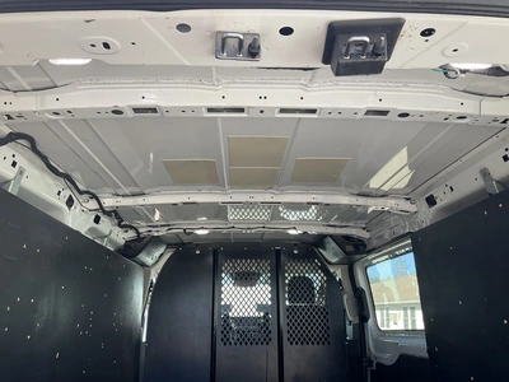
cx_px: 254
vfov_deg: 48.2
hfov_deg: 61.7
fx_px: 426
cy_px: 191
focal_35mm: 29
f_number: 1.8
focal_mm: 3
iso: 20
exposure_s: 1/201
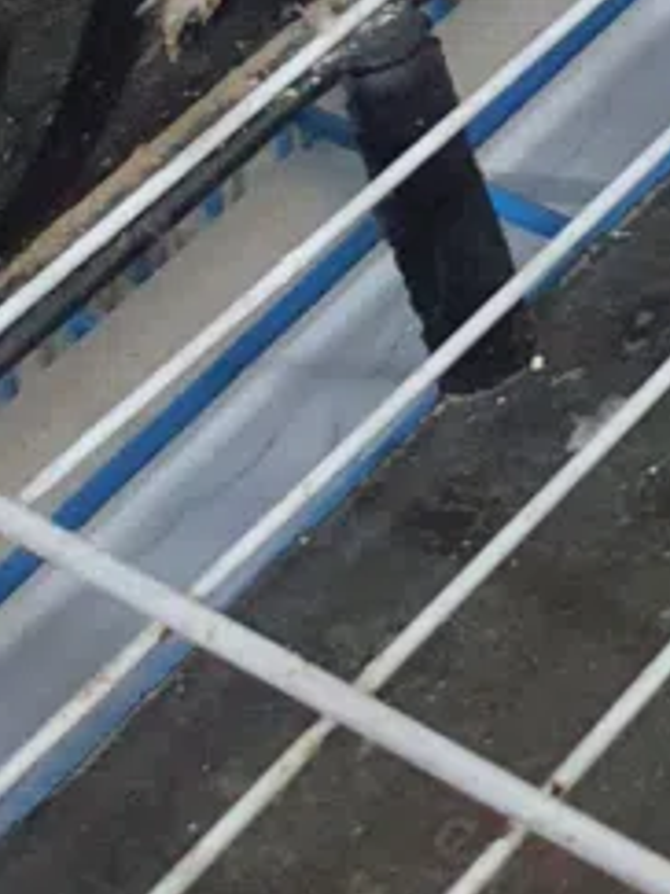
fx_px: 3771
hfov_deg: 9.2
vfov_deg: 11.3
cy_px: -1260
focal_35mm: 146
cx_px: 1554
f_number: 2.4
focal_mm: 4.3
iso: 320
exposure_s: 1/50
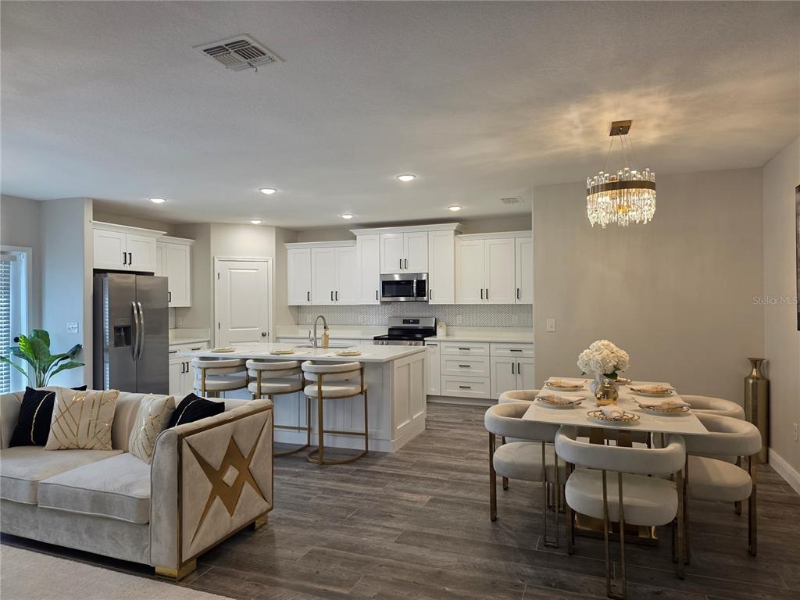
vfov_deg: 58.9
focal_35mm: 23
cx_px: 400
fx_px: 532
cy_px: 300
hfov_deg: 73.9
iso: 160
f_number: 1.7
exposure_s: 1/120
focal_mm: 6.3
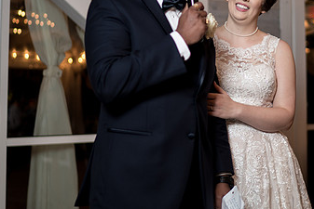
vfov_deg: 20.5
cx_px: 197
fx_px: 576
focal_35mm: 66
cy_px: 52
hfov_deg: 30.4
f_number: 1.4
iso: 250
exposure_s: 1/200
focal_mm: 35
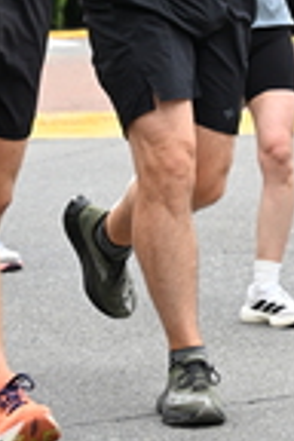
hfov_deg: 6.4
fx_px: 2621
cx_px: 329
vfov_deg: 9.5
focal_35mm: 214
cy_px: -113
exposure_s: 1/800
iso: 1600
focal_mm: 56
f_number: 4
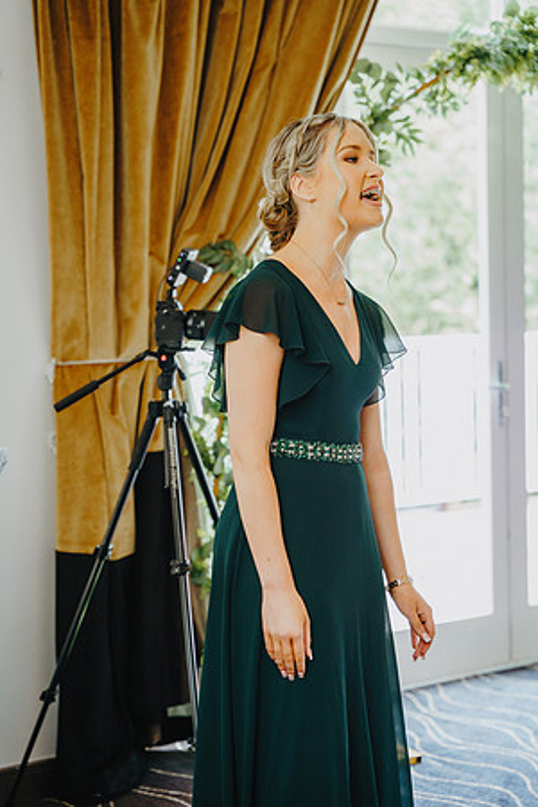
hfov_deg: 19.5
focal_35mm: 70
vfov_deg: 28.8
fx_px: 1569
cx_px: 269
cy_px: 404
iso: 1000
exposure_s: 1/160
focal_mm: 70
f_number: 2.8
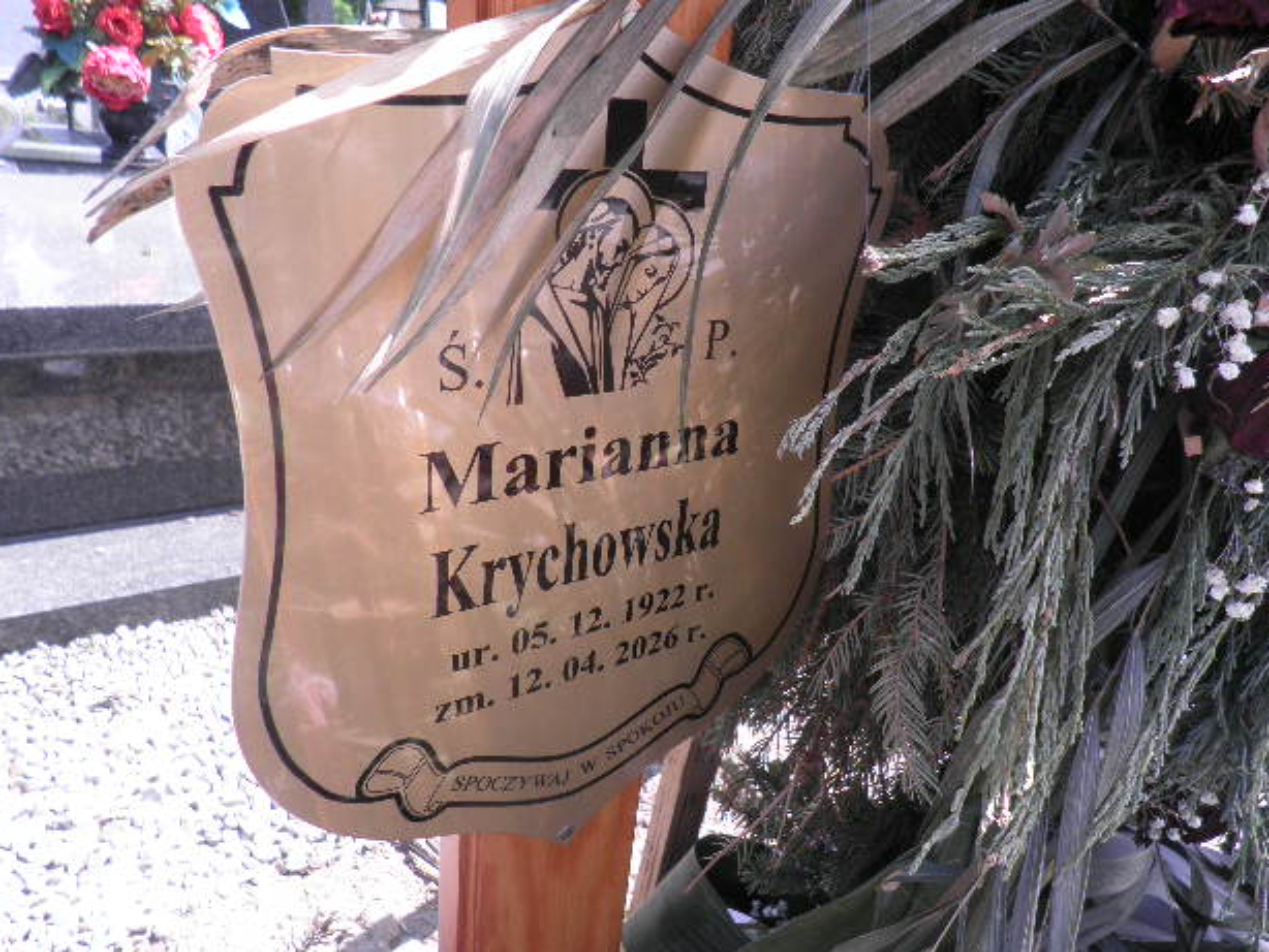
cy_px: 479
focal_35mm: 25
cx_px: 639
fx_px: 917
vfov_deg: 54.9
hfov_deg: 69.4
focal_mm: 4.3
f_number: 3.3
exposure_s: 1/200
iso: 64
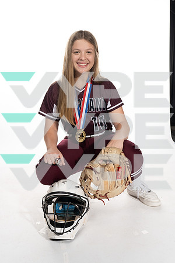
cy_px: 132
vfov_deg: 54.4
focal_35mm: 35
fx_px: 255
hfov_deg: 37.9
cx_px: 88
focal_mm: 35
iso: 400
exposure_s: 1/250
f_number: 6.3
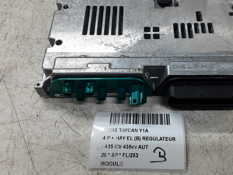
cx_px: 148
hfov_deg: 50.8
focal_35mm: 36
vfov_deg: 39.5
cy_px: 68
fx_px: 242
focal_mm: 2.91
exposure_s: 1/50
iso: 64
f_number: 1.9
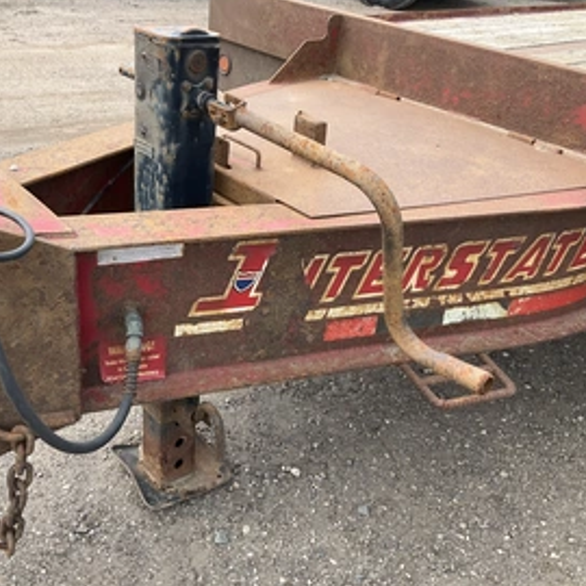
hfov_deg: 43.8
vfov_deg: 43.8
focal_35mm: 38
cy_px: 276
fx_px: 728
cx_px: 276
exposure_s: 1/439
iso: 25
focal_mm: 3
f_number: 1.8
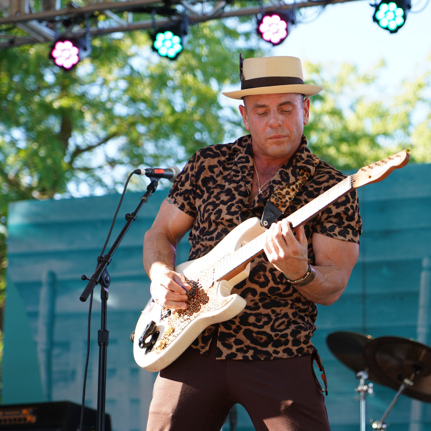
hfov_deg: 13.0
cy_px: 215
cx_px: 279
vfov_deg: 13.0
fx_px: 1888
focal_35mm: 134
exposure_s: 1/160
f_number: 4
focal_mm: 105
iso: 160
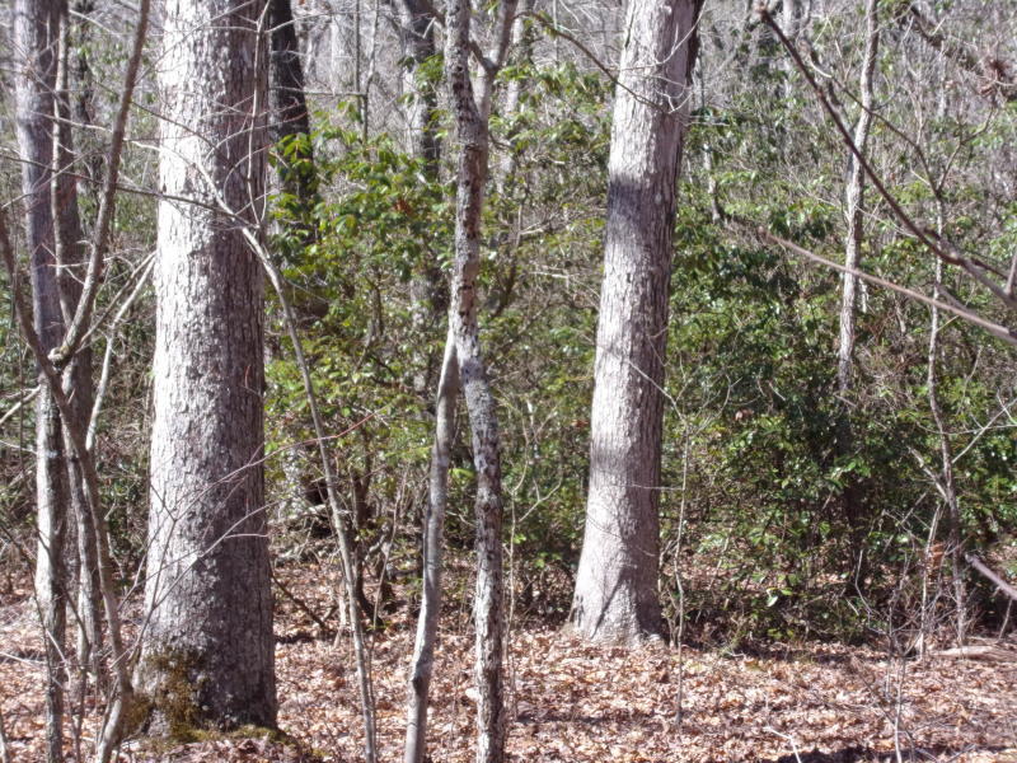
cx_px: 508
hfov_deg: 25.7
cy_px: 382
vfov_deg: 19.4
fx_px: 2233
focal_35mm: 76
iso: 80
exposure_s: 1/170
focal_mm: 13.6
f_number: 4.7
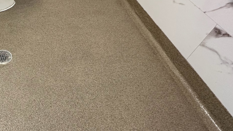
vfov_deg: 35.6
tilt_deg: -45.8
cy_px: 64
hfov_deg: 52.0
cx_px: 21
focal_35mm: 33
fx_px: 204
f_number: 2.2
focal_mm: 2.22
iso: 250
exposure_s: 1/120
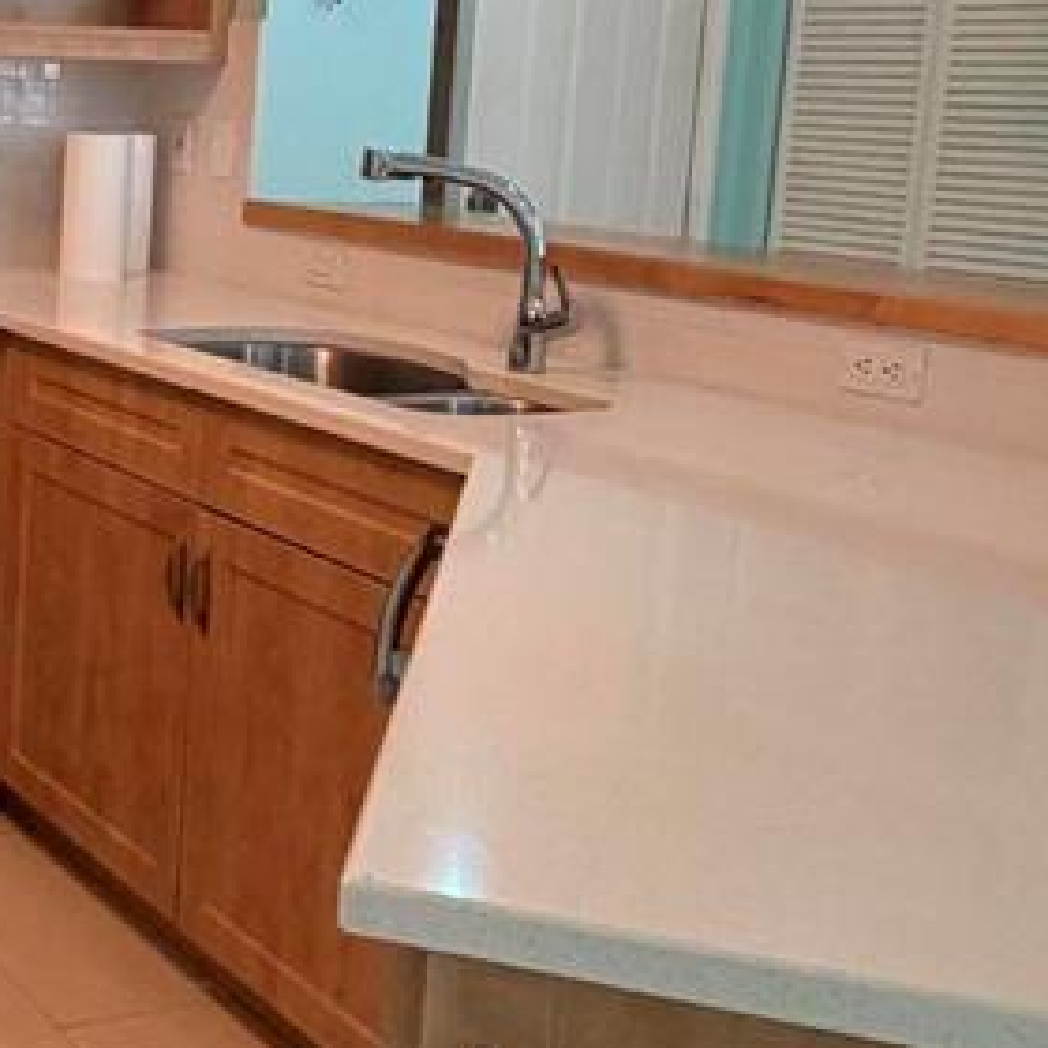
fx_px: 1815
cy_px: 326
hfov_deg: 28.8
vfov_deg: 31.9
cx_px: -135
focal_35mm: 53
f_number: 2.2
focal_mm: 2.22
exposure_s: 1/60
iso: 200
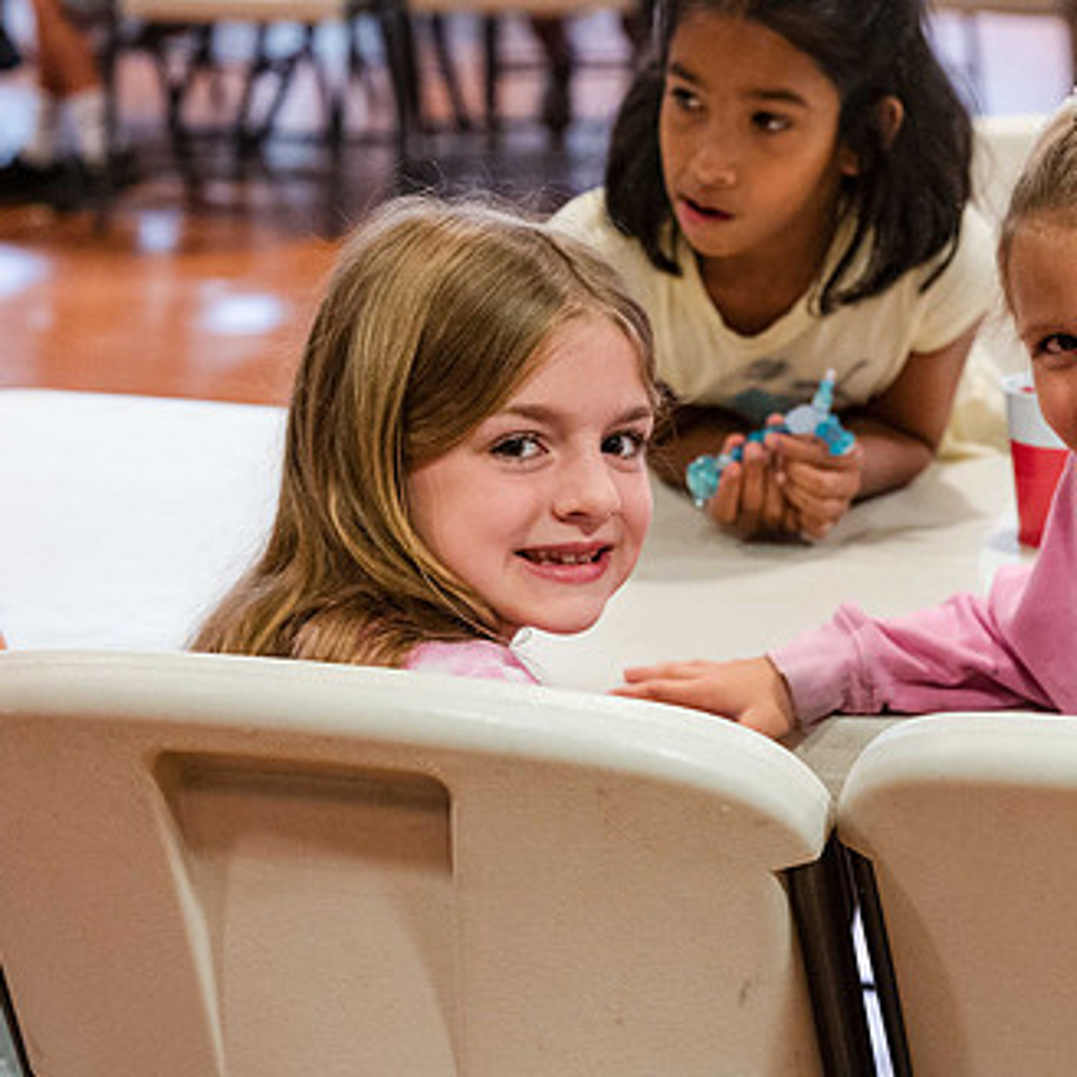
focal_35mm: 133
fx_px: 4682
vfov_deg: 13.1
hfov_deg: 13.1
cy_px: 464
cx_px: 736
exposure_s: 1/125
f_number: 5.6
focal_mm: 85
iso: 6400
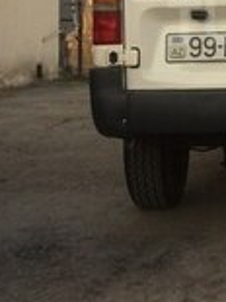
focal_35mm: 93
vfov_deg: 20.6
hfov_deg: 14.9
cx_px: 318
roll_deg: -1.1
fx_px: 811
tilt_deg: -0.7
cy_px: 21
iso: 32
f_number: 2.2
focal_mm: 4.15
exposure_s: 1/446
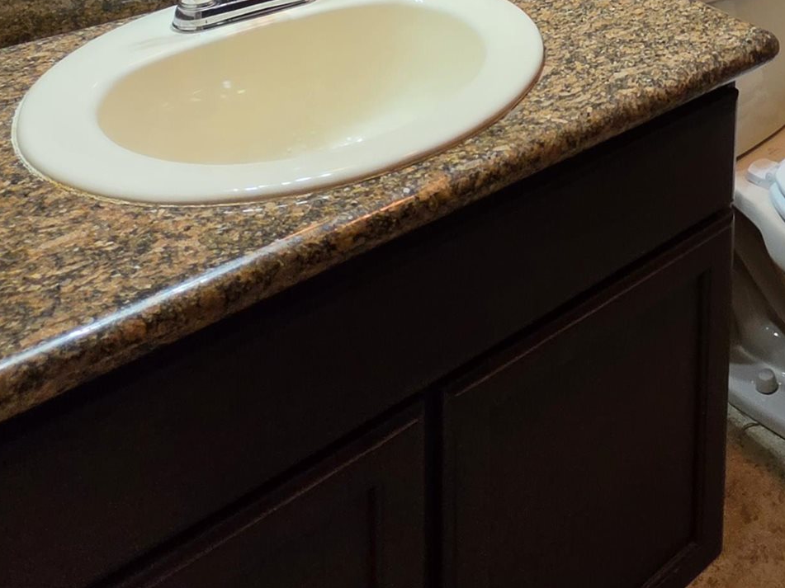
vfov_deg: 25.9
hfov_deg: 38.9
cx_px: 808
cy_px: -281
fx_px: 952
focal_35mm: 42
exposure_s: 1/60
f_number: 1.9
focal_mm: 2.2
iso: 160
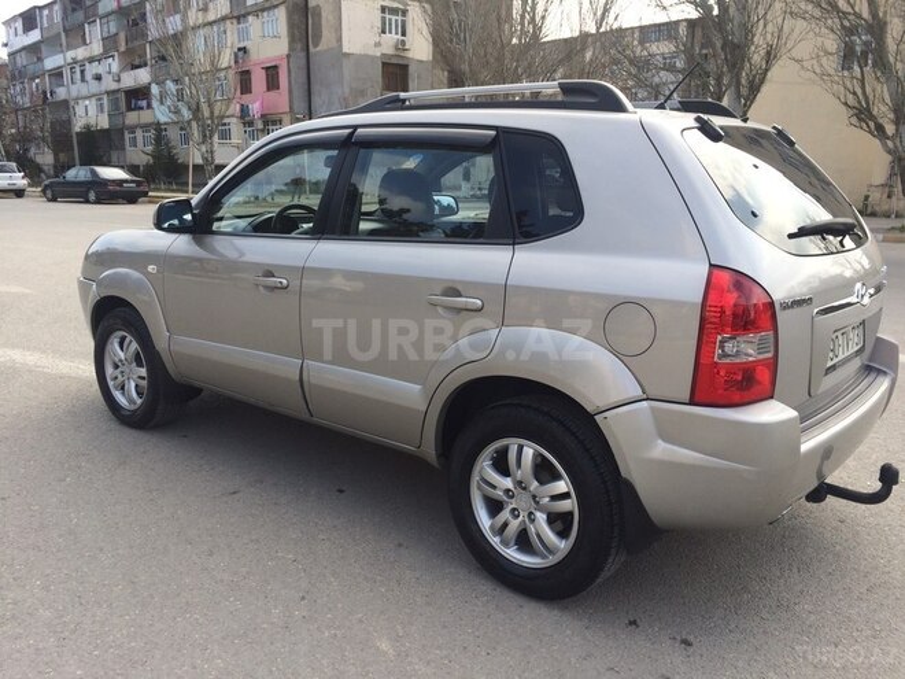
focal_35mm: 29
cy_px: 340
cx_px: 452
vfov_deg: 48.2
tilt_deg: -13.2
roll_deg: +2.2
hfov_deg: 61.7
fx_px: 758
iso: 32
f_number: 2.2
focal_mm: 4.15
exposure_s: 1/760
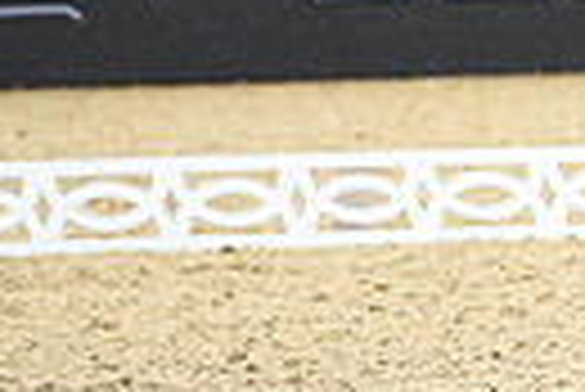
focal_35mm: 892
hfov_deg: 2.3
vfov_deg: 1.5
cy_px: -302
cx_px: 1264
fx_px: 14511
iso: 400
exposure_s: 1/1250
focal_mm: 200
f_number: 5
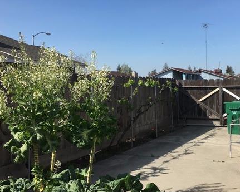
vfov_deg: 35.7
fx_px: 298
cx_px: 169
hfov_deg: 42.9
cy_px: 106
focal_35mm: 42
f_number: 2.2
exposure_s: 1/1672
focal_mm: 4.15
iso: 25
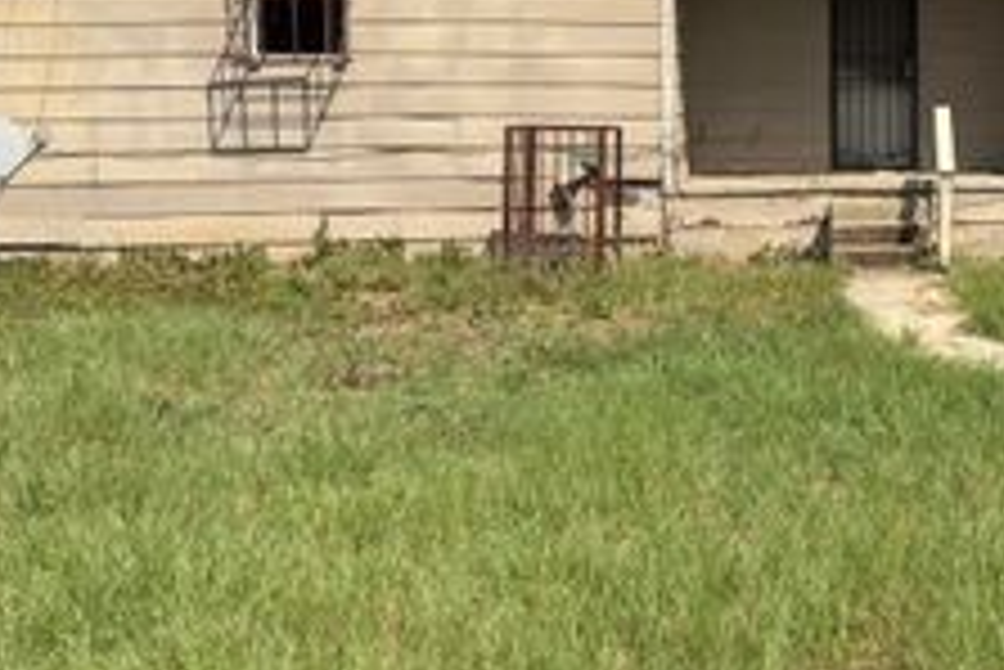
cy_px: 92
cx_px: 950
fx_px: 1563
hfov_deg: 33.3
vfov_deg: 23.7
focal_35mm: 56
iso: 80
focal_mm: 6.76
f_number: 1.78
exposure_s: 1/4673
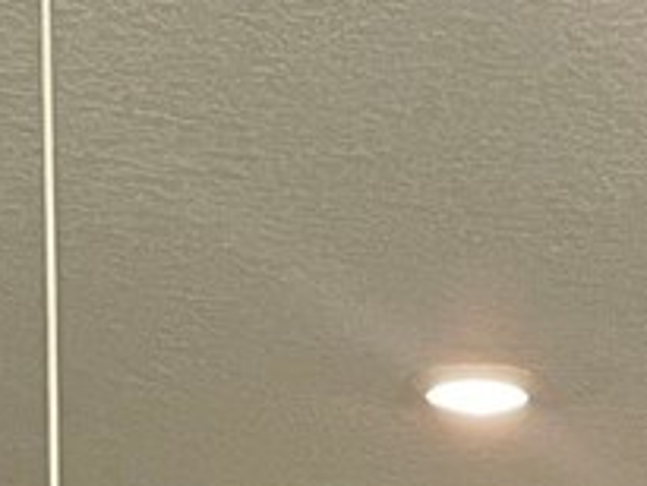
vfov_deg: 6.6
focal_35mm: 195
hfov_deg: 10.0
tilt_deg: -5.5
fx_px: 3647
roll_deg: -0.9
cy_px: 1669
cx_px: 770
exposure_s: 1/60
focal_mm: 5.1
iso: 125
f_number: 1.6
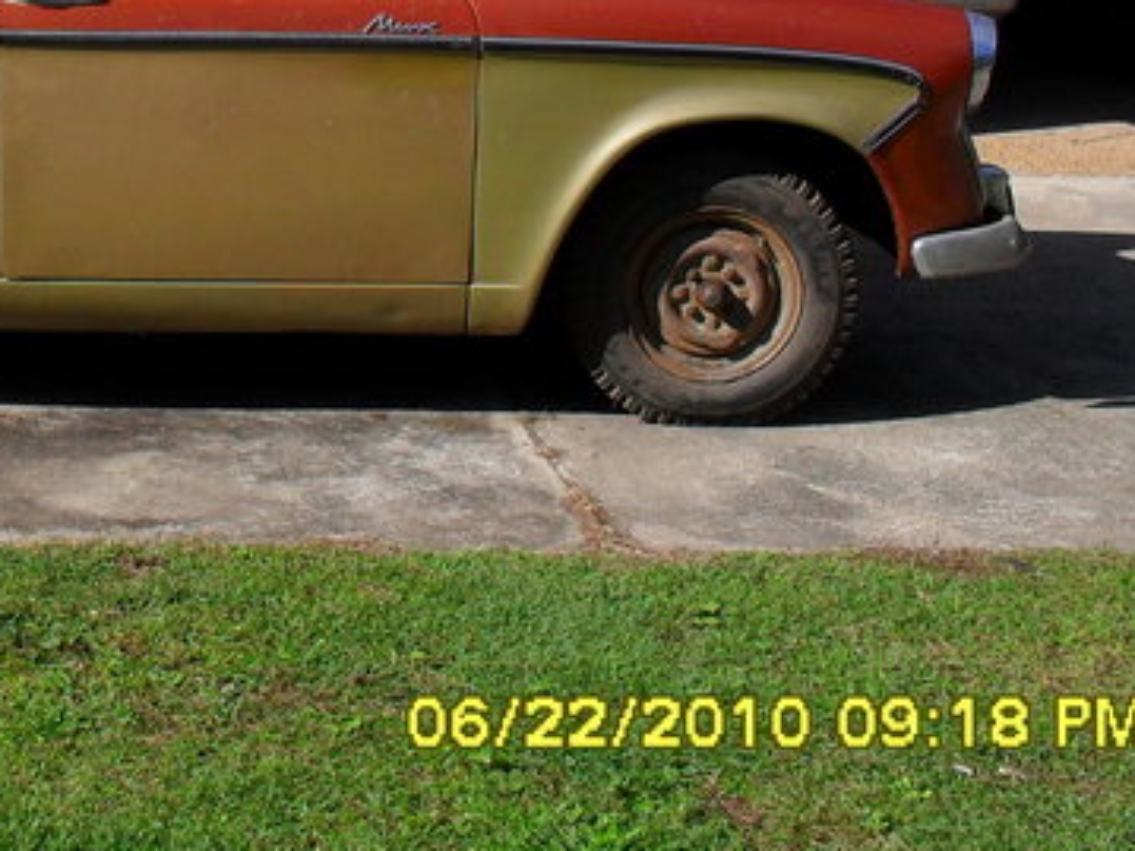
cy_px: -44
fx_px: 2557
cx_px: 3
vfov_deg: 18.3
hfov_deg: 24.0
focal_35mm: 78
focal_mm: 6.3
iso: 100
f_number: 8.4
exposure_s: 1/250
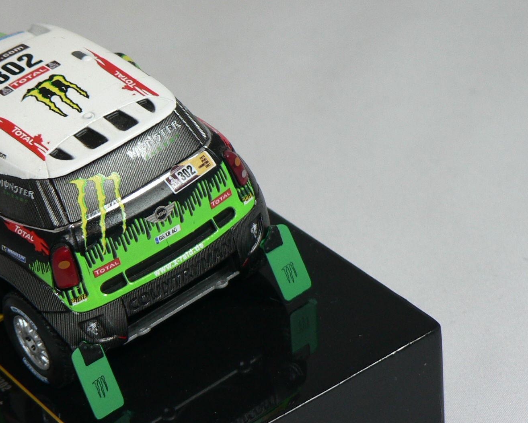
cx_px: 106
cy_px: 219
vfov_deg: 9.9
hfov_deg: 12.3
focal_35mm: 156
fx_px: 2438
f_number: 3.2
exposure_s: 1/60
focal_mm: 13.7
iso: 80
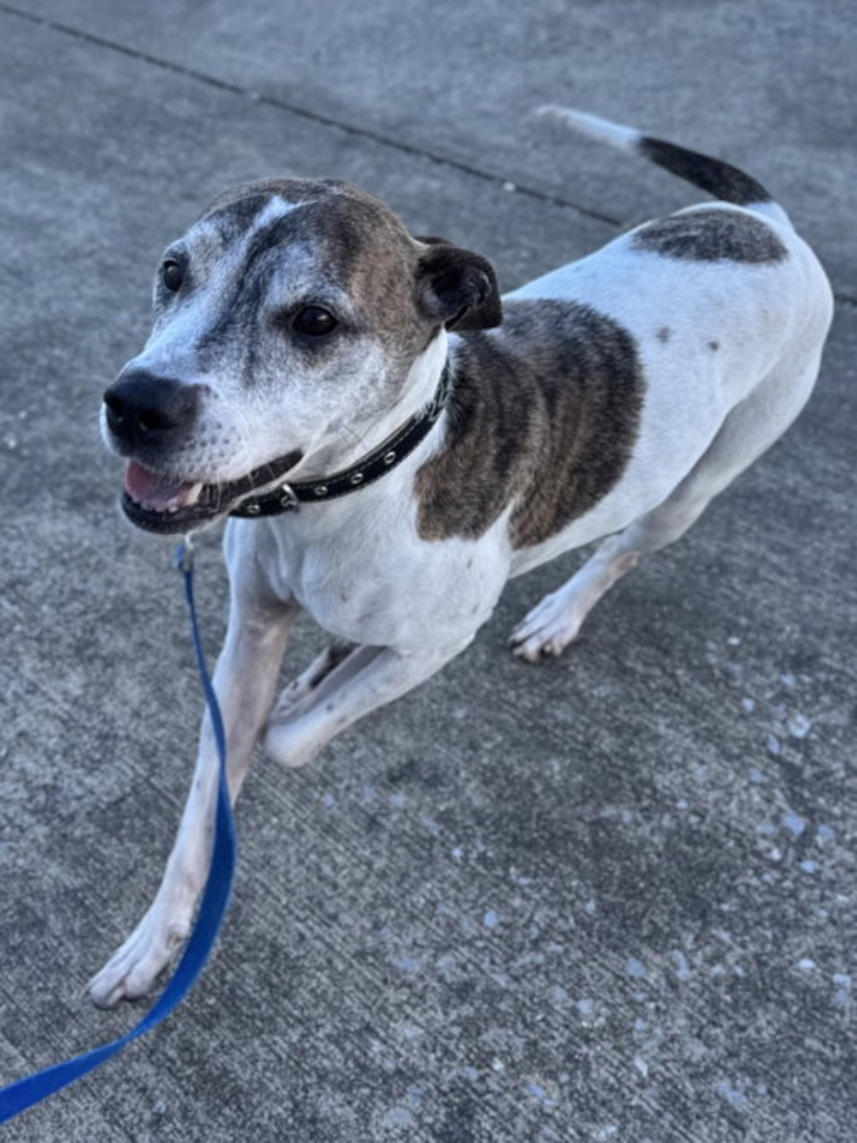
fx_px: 792
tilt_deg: -45.1
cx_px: 428
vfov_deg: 71.6
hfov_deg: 56.8
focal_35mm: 24
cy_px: 572
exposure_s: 1/1042
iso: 80
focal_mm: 6.76
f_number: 1.78
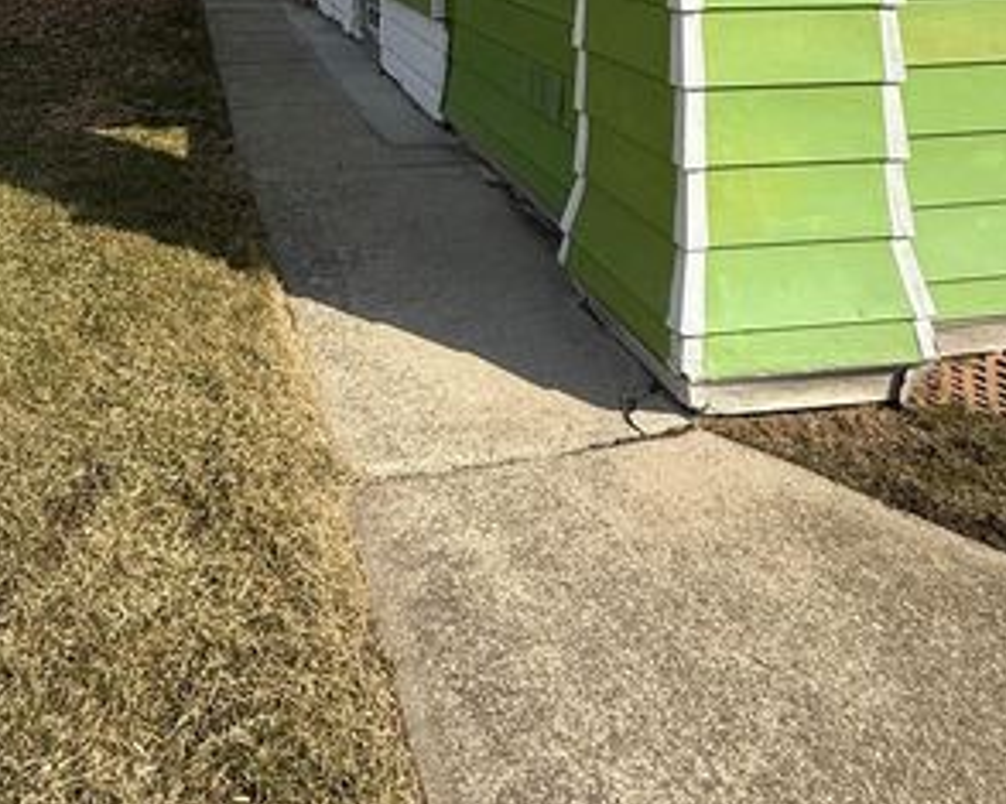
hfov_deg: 55.3
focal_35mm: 31
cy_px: -149
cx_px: 294
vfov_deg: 36.8
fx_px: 923
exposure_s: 1/1698
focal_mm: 2.22
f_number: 2.2
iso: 50
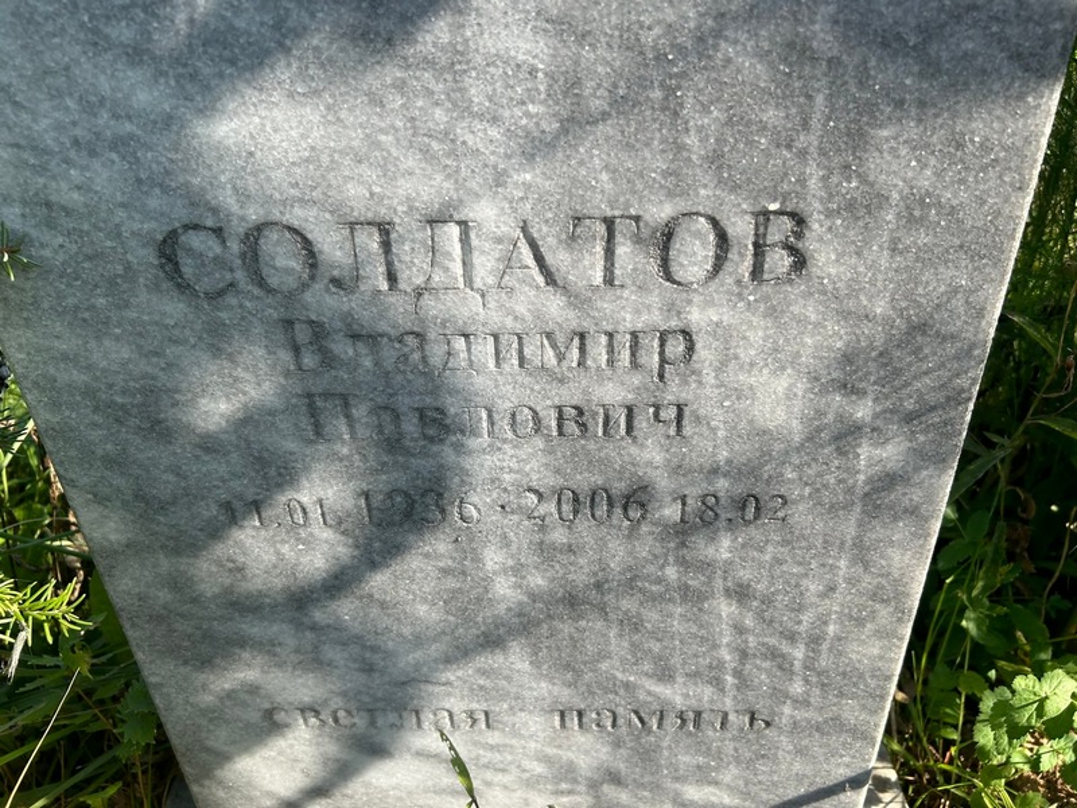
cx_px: 538
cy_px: 404
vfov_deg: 53.1
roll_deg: +0.4
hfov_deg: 67.3
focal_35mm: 26
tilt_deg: -34.3
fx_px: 809
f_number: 1.5
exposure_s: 1/1311
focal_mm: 5.7
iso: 50
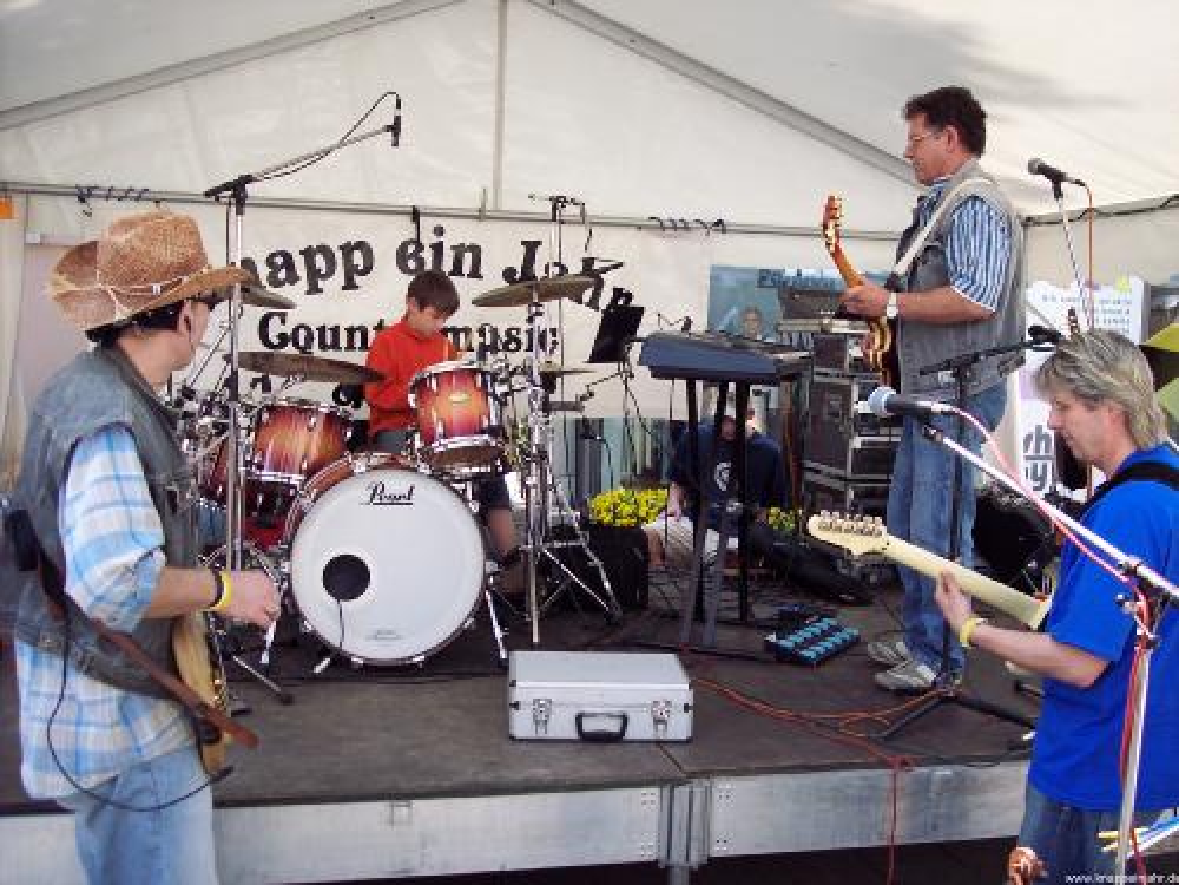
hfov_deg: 47.9
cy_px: 442
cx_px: 590
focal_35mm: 39
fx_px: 1328
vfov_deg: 36.8
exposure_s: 1/180
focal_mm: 8
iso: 100
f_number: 3.4
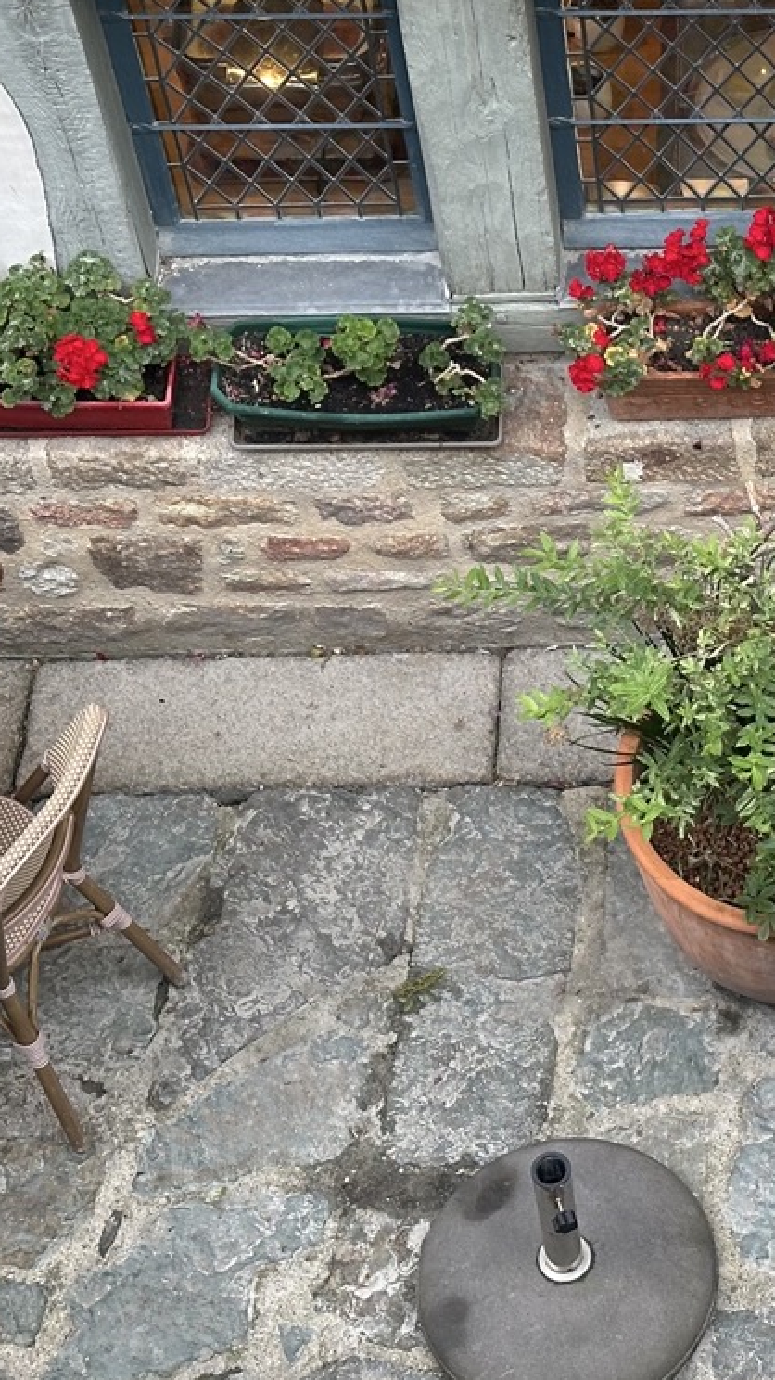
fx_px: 3291
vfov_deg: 23.6
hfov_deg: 13.2
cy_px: 529
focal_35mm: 90
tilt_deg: -52.0
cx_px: 870
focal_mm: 6.86
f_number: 1.78
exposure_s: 1/120
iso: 80
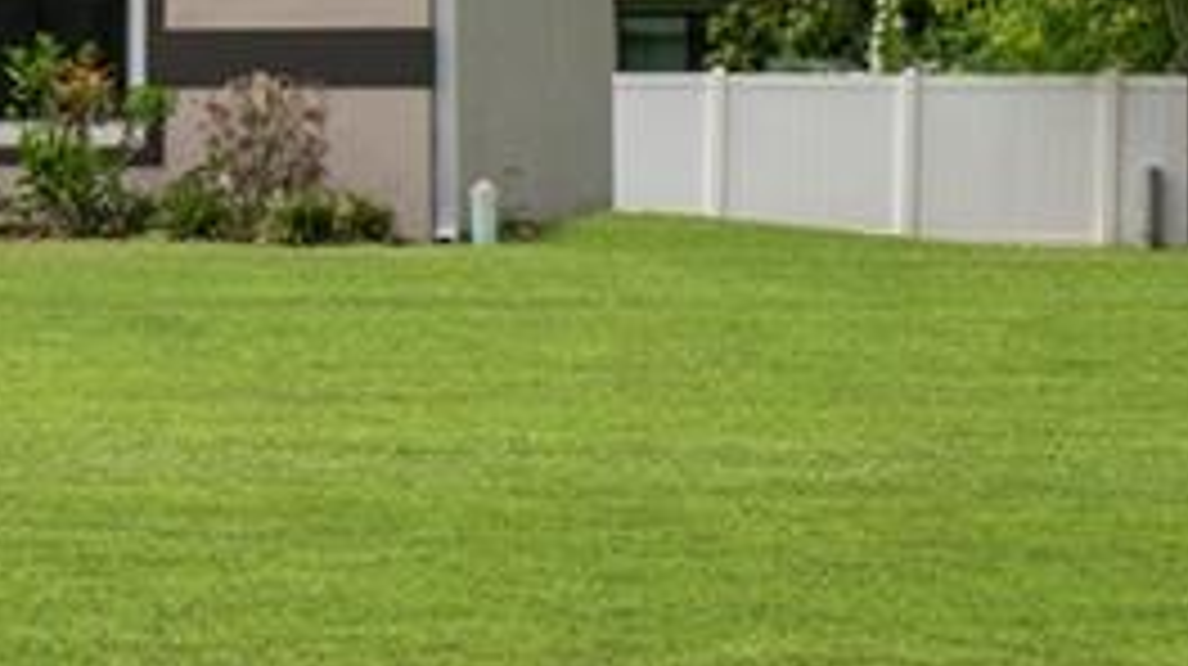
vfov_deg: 9.9
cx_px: -900
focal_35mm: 122
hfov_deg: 15.3
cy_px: 50
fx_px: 3840
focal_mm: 20
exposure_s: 1/320
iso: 100
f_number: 8
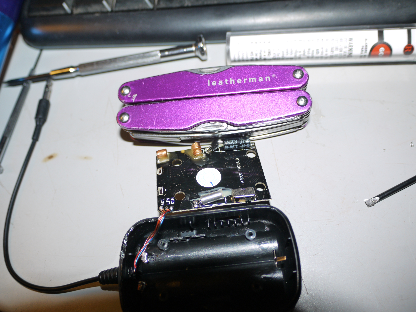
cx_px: 208
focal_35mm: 32
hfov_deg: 56.8
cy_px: 156
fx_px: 385
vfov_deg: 44.2
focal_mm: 16
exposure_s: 1/60
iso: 160
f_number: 3.7
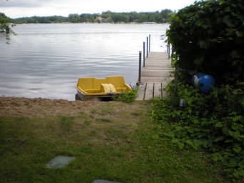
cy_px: 96
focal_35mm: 41
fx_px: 289
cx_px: 119
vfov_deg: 35.2
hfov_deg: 45.8
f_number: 3.1
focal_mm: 6.3
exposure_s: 1/94.5
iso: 64
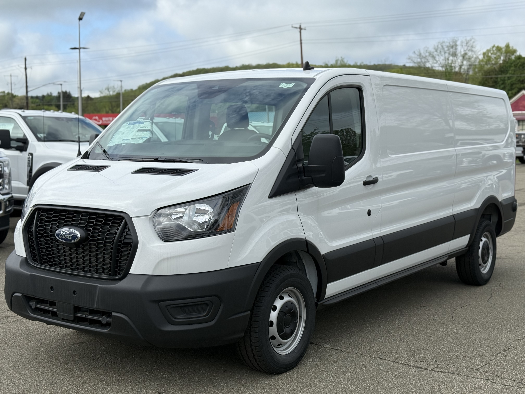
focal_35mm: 48
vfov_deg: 30.3
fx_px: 728
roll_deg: -1.7
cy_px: 197
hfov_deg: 39.7
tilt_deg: -3.6
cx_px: 262
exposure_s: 1/4329
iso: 64
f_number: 1.78
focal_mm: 6.76
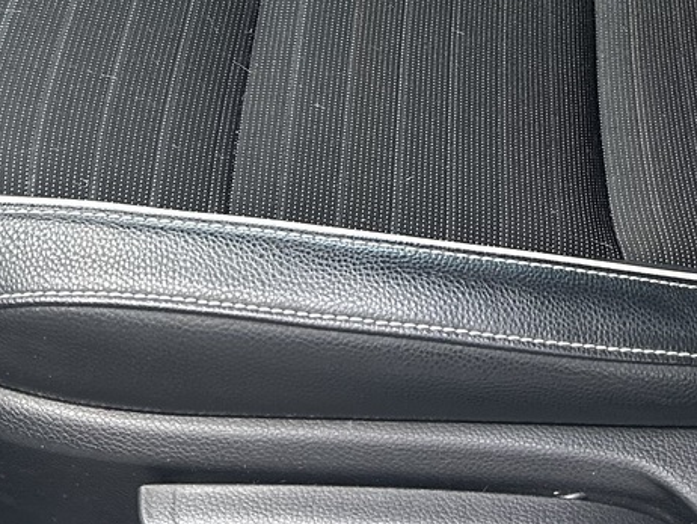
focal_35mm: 81
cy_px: -65
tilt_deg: -38.0
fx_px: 1632
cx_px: 613
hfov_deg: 23.5
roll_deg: -3.1
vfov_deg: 17.6
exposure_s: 1/121
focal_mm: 5.7
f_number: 1.5
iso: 125
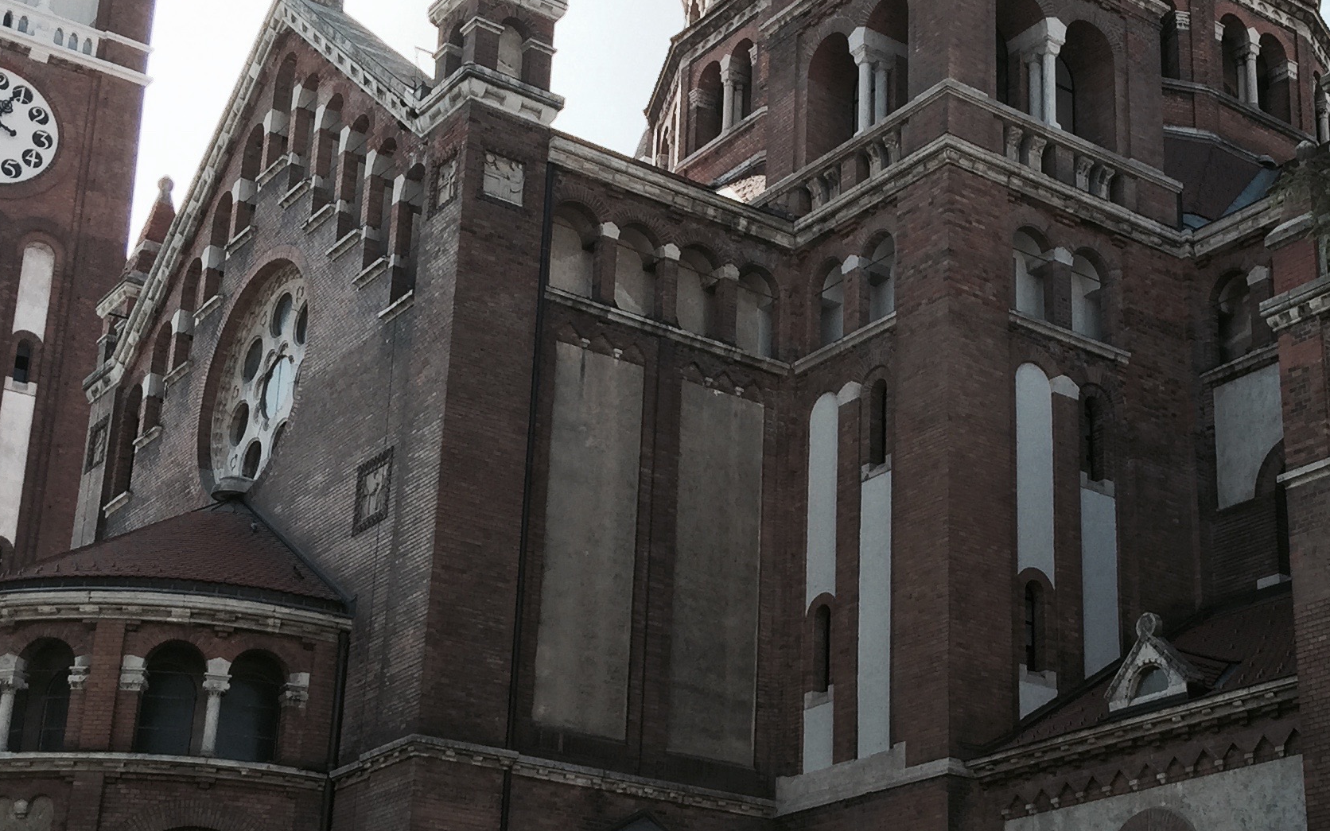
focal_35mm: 60
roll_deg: -1.8
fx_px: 2175
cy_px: 524
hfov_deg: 33.7
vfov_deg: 21.6
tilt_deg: +19.8
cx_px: 869
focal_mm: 4.15
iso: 32
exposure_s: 1/1236
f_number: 2.2
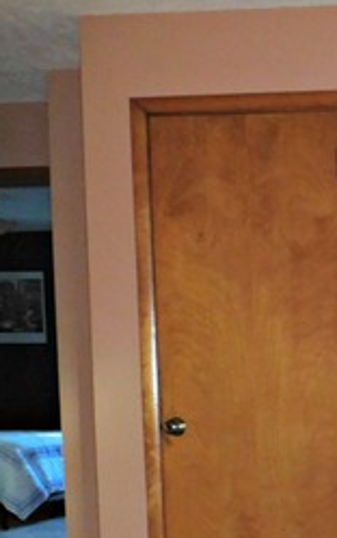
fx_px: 998
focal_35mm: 68
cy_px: 462
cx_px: 614
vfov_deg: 29.2
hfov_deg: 16.1
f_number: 3.4
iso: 400
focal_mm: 4.5
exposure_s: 1/30
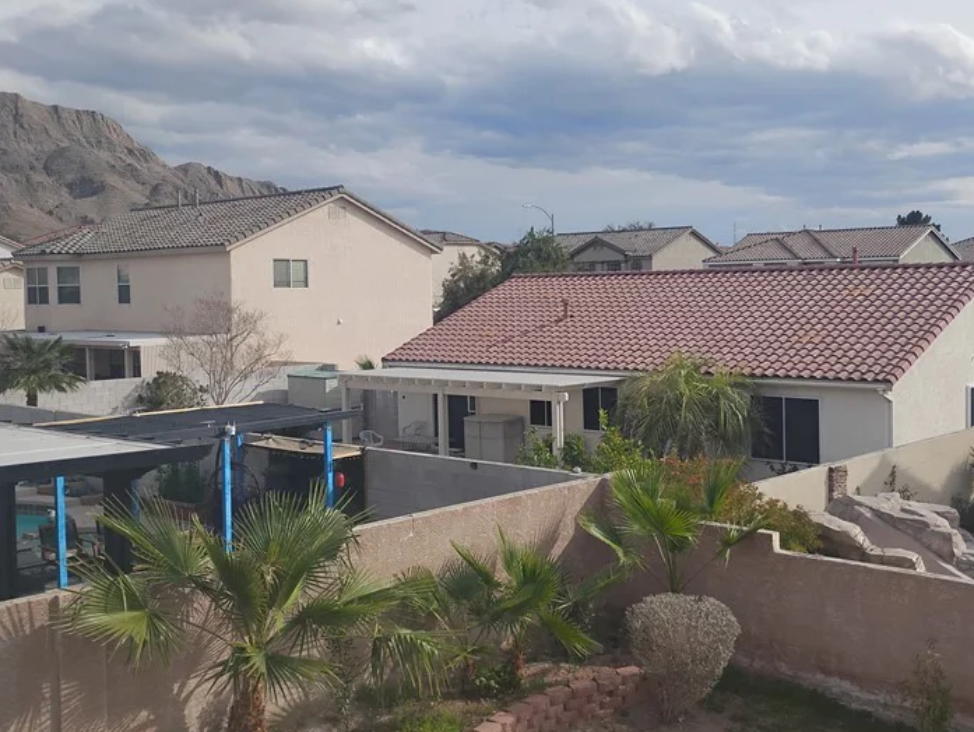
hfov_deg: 45.7
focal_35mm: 41
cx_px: 530
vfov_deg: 35.2
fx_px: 1155
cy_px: 337
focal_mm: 4.26
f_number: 1.8
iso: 100
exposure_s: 1/752
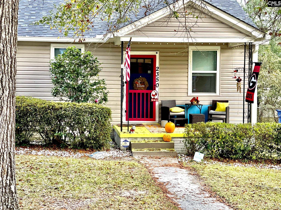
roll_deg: -0.4
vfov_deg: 22.9
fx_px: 520
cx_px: 140
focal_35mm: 64
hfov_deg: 30.3
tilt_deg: -3.0
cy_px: 105
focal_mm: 7.5
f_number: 2.2
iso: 250
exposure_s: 1/119
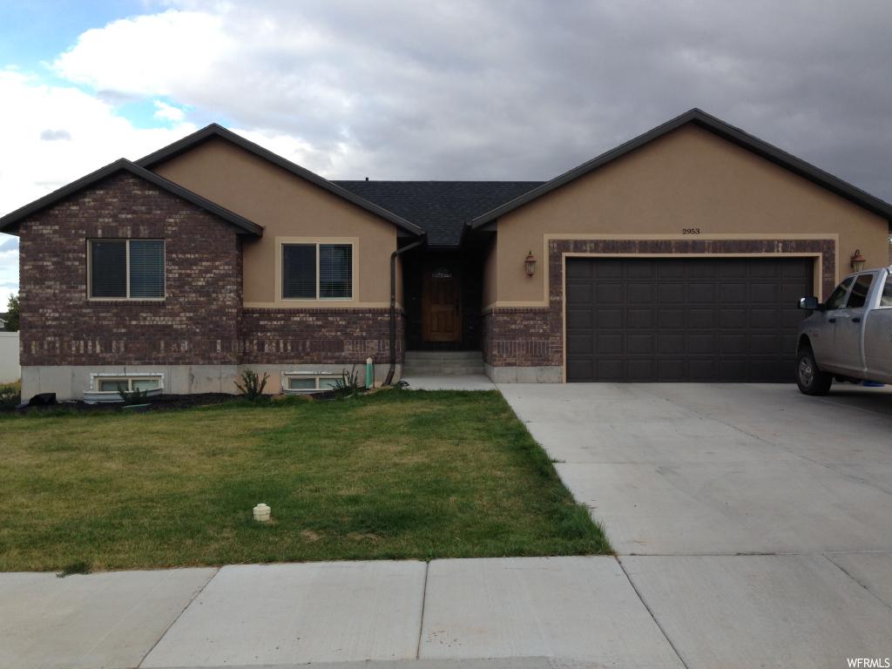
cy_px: 334
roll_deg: -0.1
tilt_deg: +0.1
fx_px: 850
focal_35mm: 33
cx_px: 446
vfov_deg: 42.9
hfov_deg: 55.4
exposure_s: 1/488
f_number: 2.4
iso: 50
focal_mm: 4.12
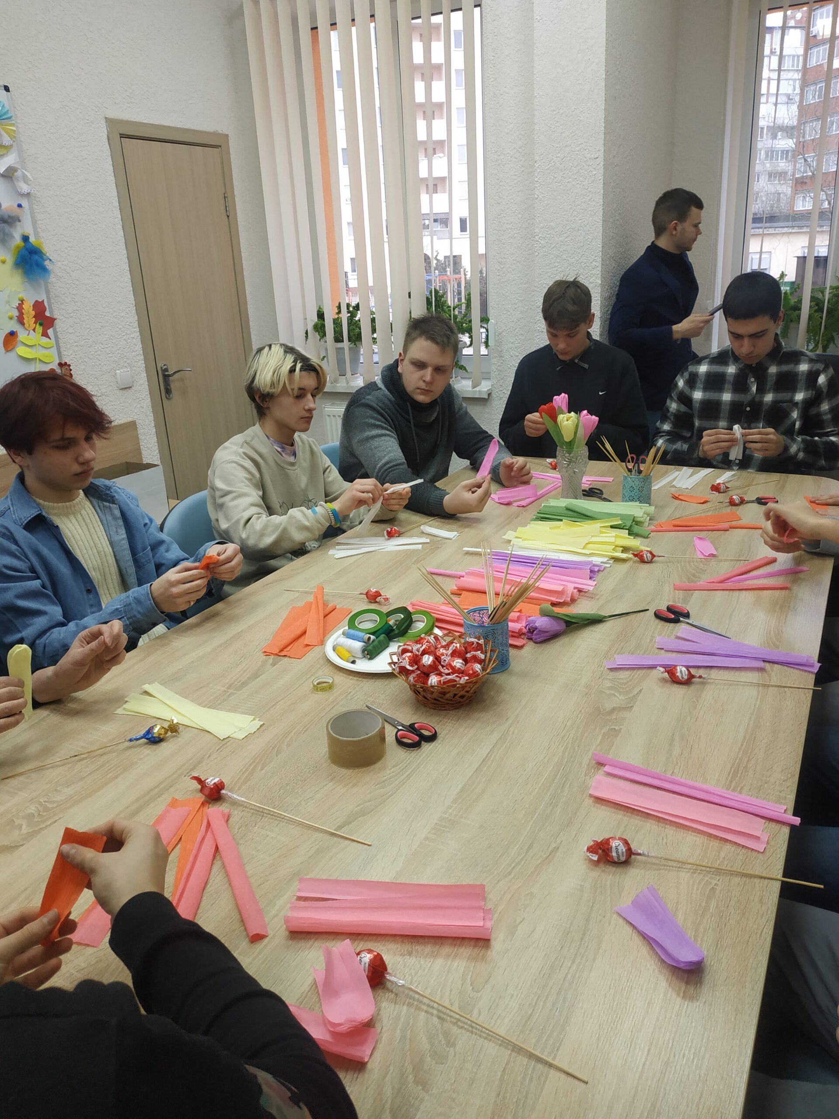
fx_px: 776
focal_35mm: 24
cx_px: 420
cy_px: 560
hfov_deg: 56.8
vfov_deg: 71.6
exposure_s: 1/50
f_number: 1.9
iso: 200
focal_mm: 3.94
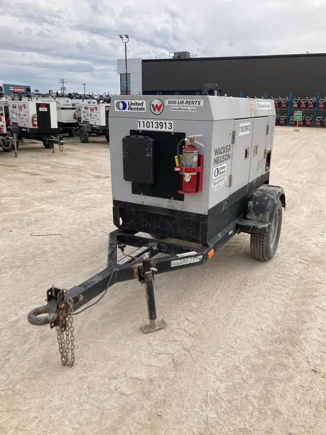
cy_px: 218
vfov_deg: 63.4
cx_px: 163
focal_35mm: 28
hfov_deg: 49.8
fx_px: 351
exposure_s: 1/1200
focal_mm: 3.99
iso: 20
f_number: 1.8
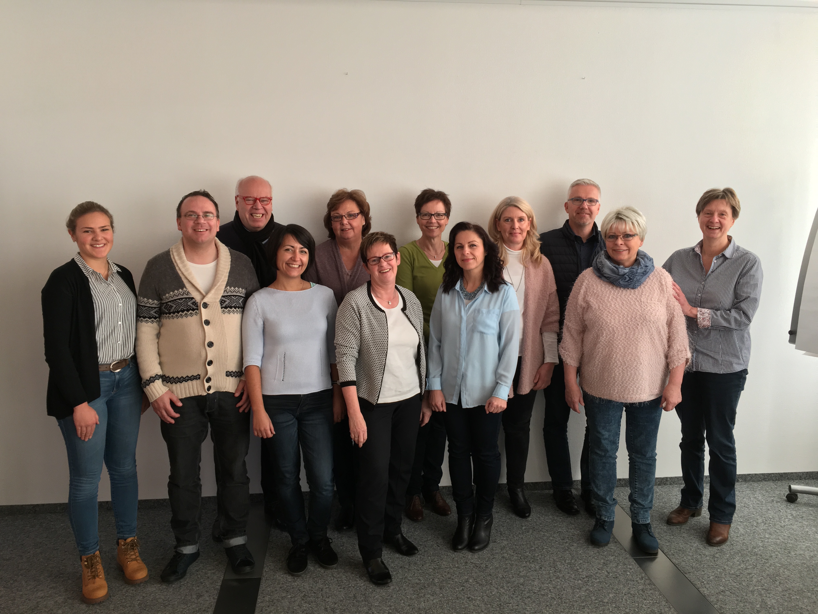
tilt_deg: -8.2
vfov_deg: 48.2
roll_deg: -0.2
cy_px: 307
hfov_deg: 61.7
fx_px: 685
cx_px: 409
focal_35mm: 29
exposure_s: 1/100
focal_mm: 4.15
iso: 40
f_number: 2.2
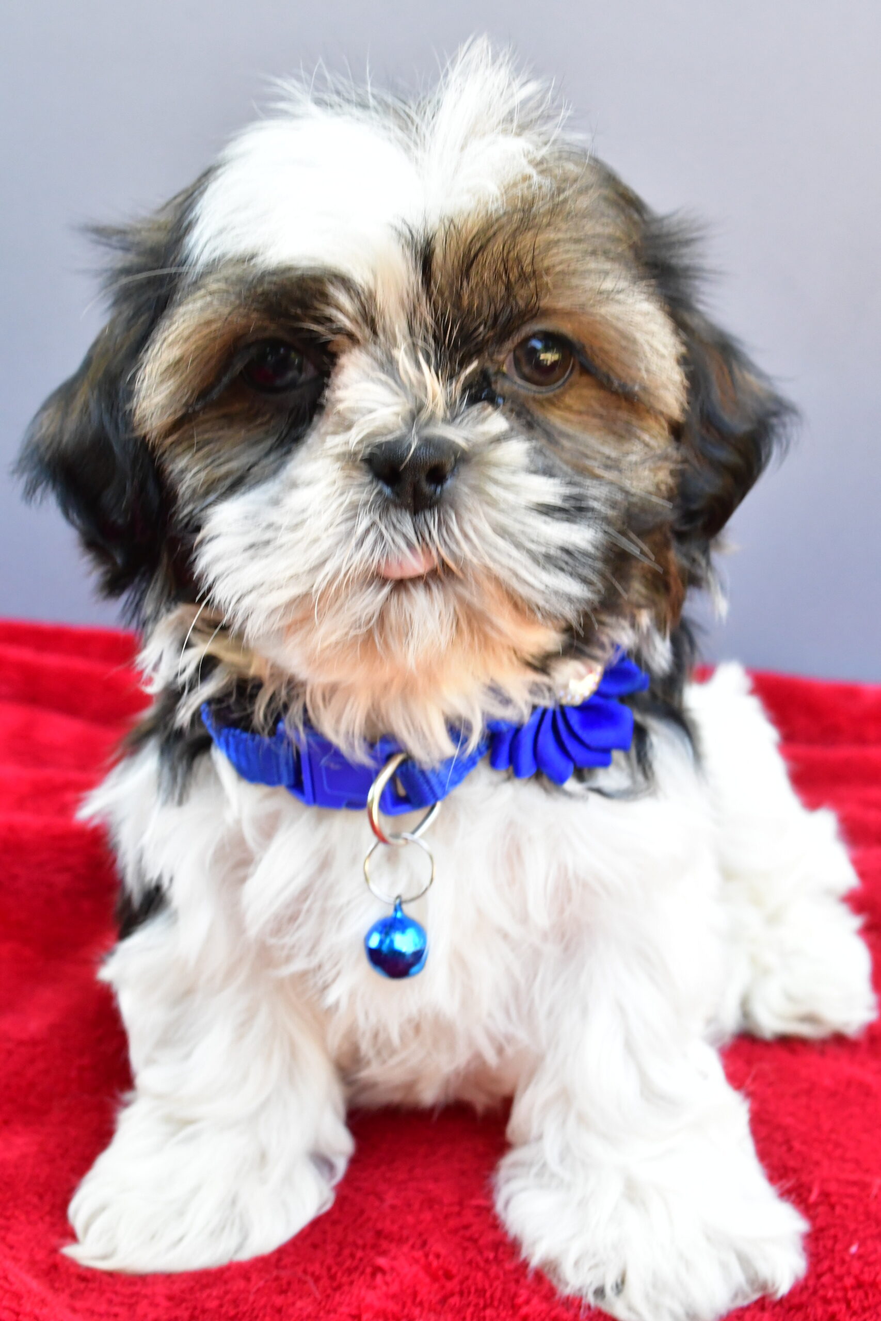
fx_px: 1541
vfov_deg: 46.4
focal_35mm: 42
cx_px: 440
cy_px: 660
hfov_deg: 31.9
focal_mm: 28
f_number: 10
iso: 3200
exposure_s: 1/160
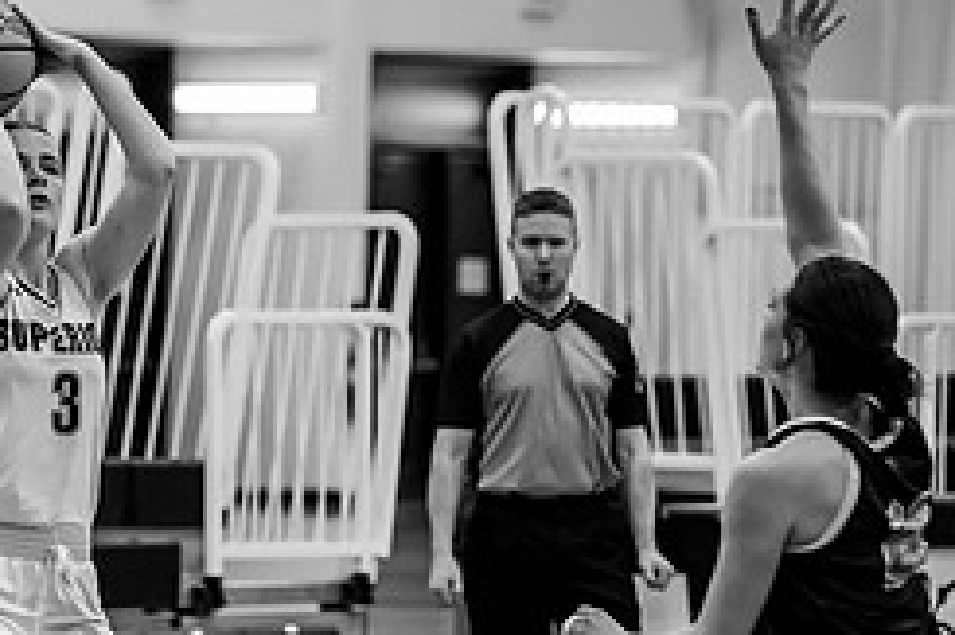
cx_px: 66
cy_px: 508
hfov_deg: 7.3
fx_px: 7449
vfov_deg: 4.9
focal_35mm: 281
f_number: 3.2
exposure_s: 1/640
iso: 1600
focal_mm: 107
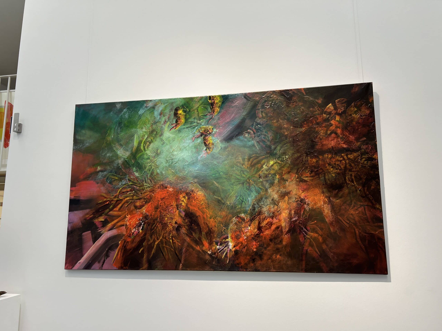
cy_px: 166
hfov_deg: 67.3
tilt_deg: +9.8
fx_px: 332
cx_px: 221
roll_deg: +0.5
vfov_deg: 53.1
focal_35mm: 26
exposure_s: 1/180
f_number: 1.5
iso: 40
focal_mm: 5.7
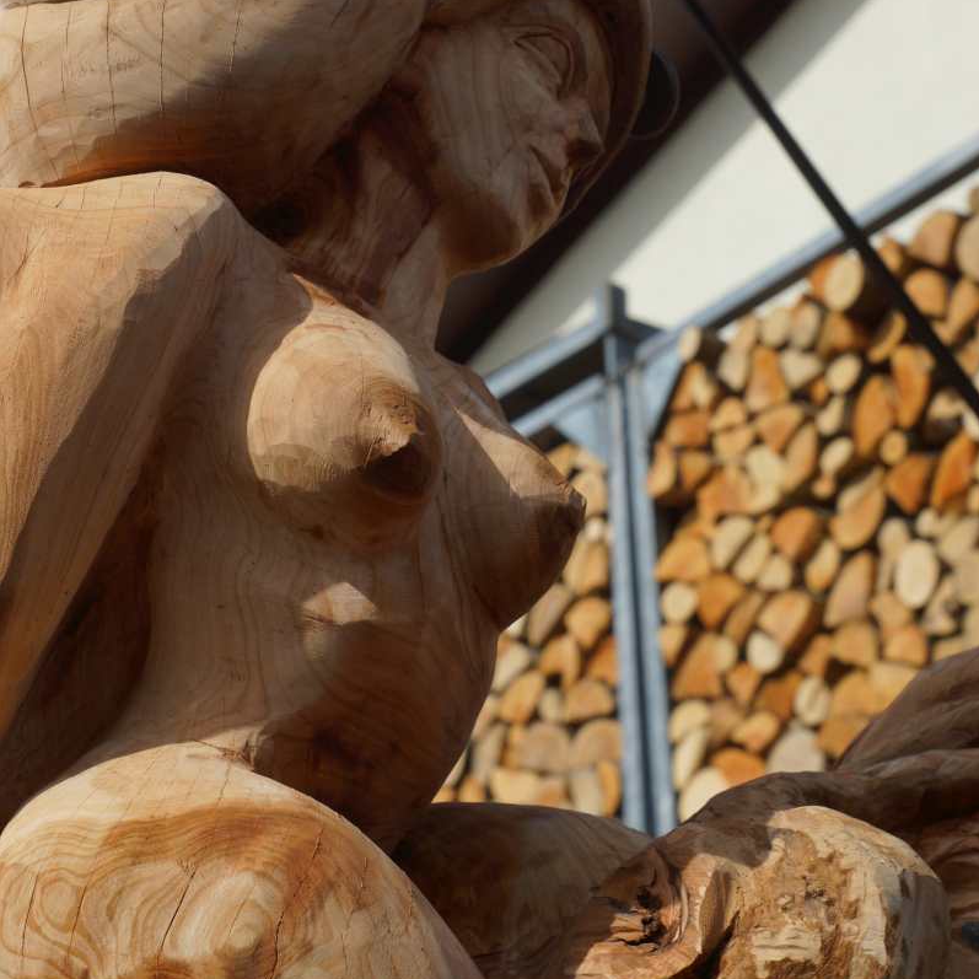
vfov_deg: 18.0
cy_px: 278
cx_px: 490
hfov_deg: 18.1
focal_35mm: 96
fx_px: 3072
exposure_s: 1/800
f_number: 4.5
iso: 100
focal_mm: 50
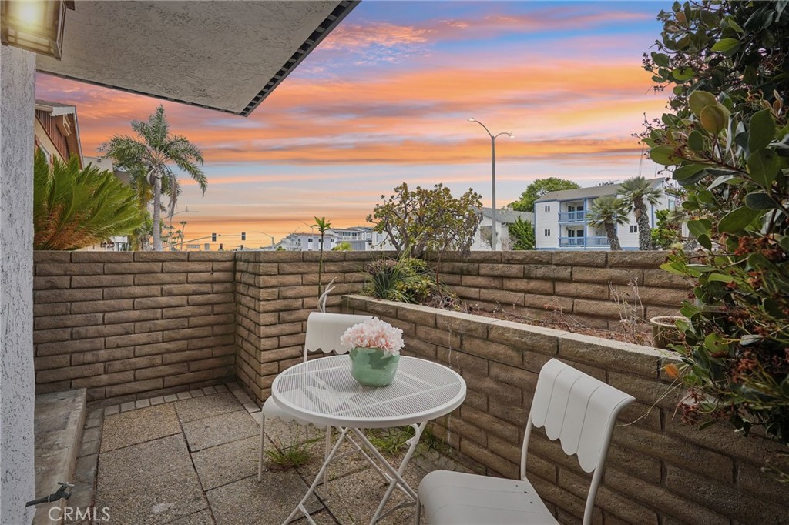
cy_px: 262
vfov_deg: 73.7
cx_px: 394
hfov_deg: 96.8
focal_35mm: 16
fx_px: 351
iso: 400
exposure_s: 1/640
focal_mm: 16
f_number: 8
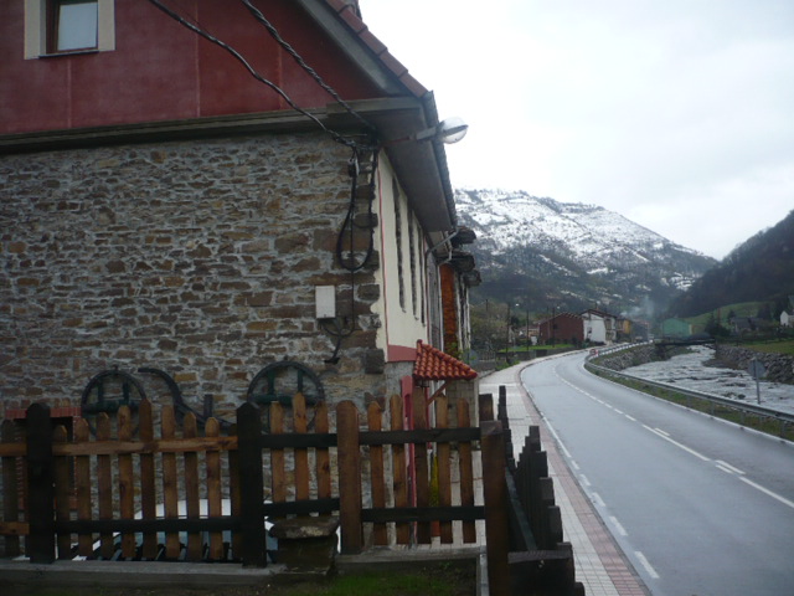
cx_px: 397
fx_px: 803
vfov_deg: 40.7
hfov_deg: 52.6
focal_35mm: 35
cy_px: 298
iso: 100
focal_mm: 5.8
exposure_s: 1/640
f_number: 2.8
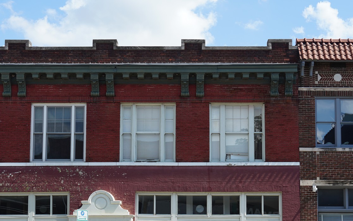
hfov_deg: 32.9
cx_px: 200
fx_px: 597
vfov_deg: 20.6
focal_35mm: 62
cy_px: 190
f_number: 6.3
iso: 100
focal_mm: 34
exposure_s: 1/100
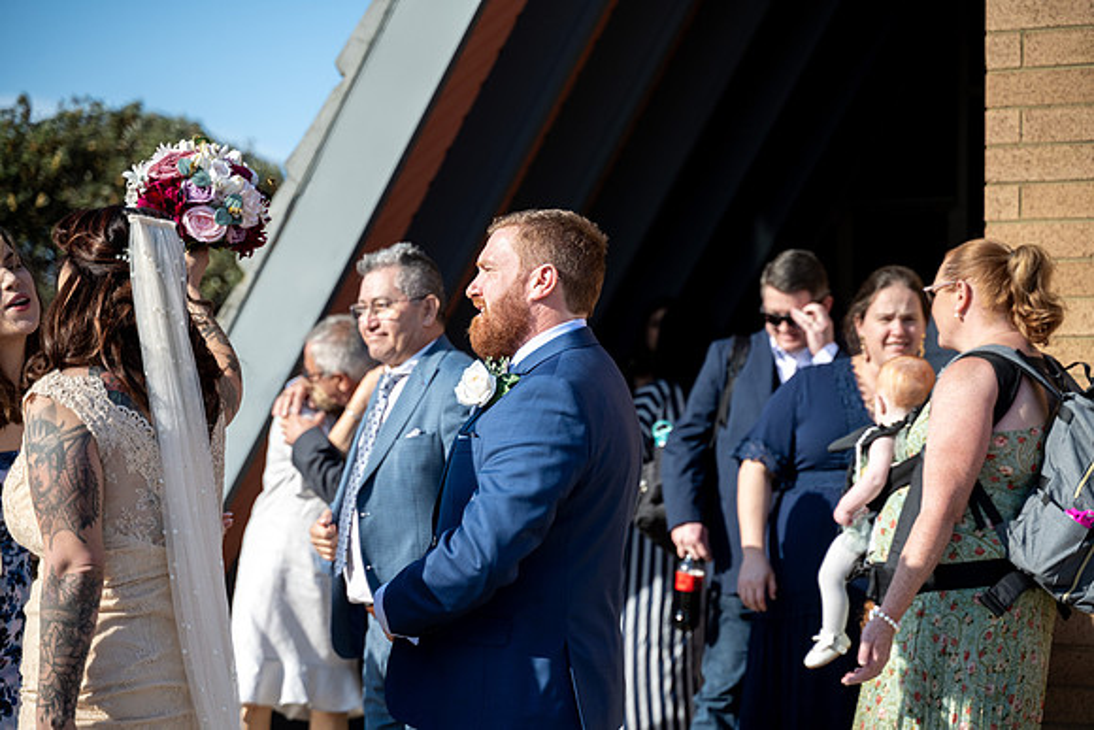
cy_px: 365
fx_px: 2280
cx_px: 547
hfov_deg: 27.0
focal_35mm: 75
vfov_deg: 18.2
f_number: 2.8
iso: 200
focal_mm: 75
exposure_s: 1/4000
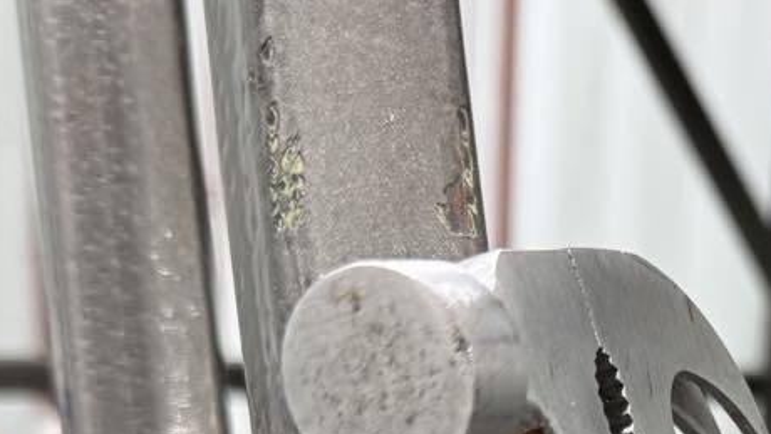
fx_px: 1861
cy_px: 778
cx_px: 821
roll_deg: -5.6
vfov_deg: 12.2
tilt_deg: -19.6
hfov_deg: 22.3
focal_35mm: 91
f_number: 1.78
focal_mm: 6.76
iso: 200
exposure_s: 1/50
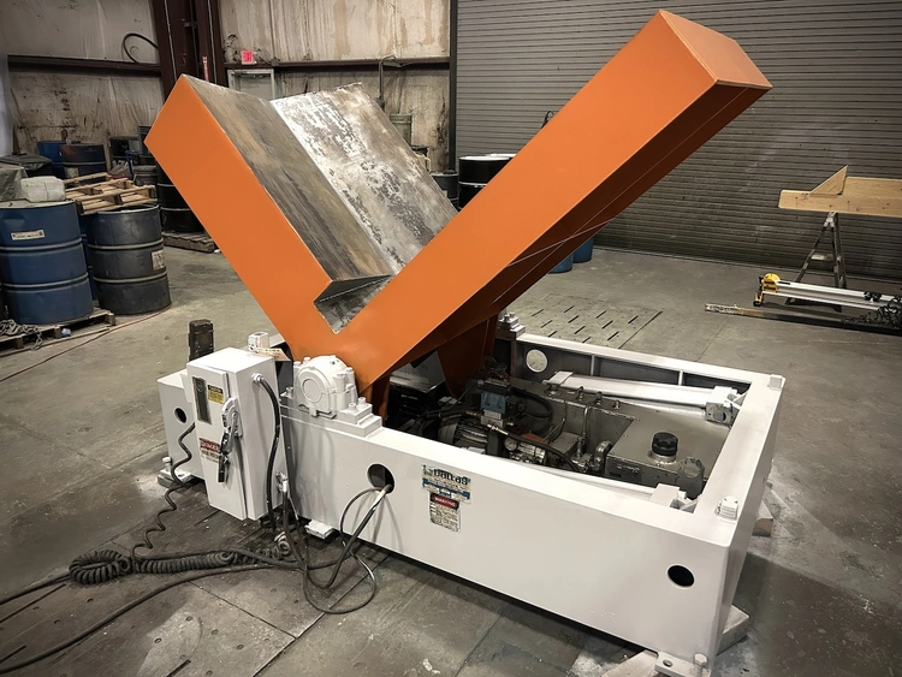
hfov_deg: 67.3
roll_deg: +0.2
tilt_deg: -18.9
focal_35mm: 26
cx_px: 451
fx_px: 678
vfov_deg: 53.1
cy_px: 338
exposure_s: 1/60
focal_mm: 5.7
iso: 500
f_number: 1.5
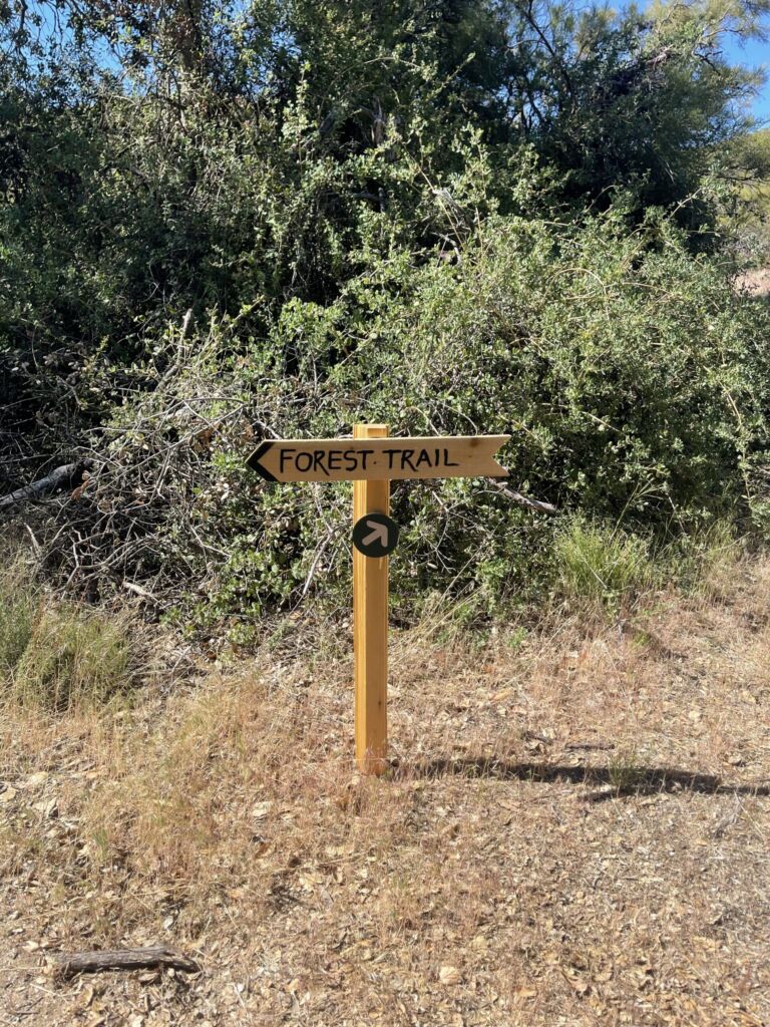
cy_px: 514
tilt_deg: -15.8
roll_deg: -1.4
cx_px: 385
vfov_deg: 67.3
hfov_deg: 53.1
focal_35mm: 26
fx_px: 771
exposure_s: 1/1883
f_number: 1.6
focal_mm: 5.1
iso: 32
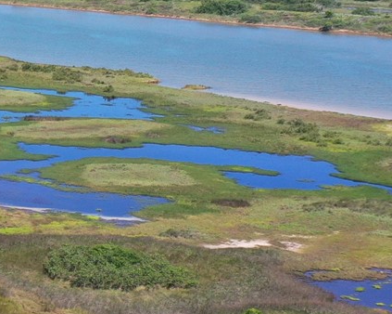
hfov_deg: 12.5
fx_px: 1566
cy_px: 249
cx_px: -396
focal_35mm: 135
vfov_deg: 11.4
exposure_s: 1/400
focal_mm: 10.26
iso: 100
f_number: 5.6
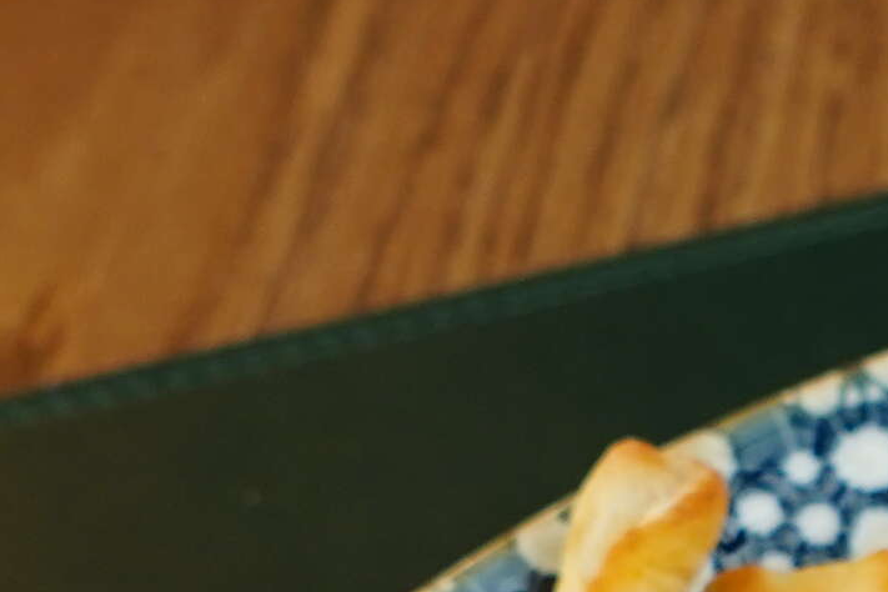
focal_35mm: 190
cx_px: 1311
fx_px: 4686
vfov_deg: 7.0
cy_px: 1133
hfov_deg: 10.5
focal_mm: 30
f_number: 4
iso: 800
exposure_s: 1/200
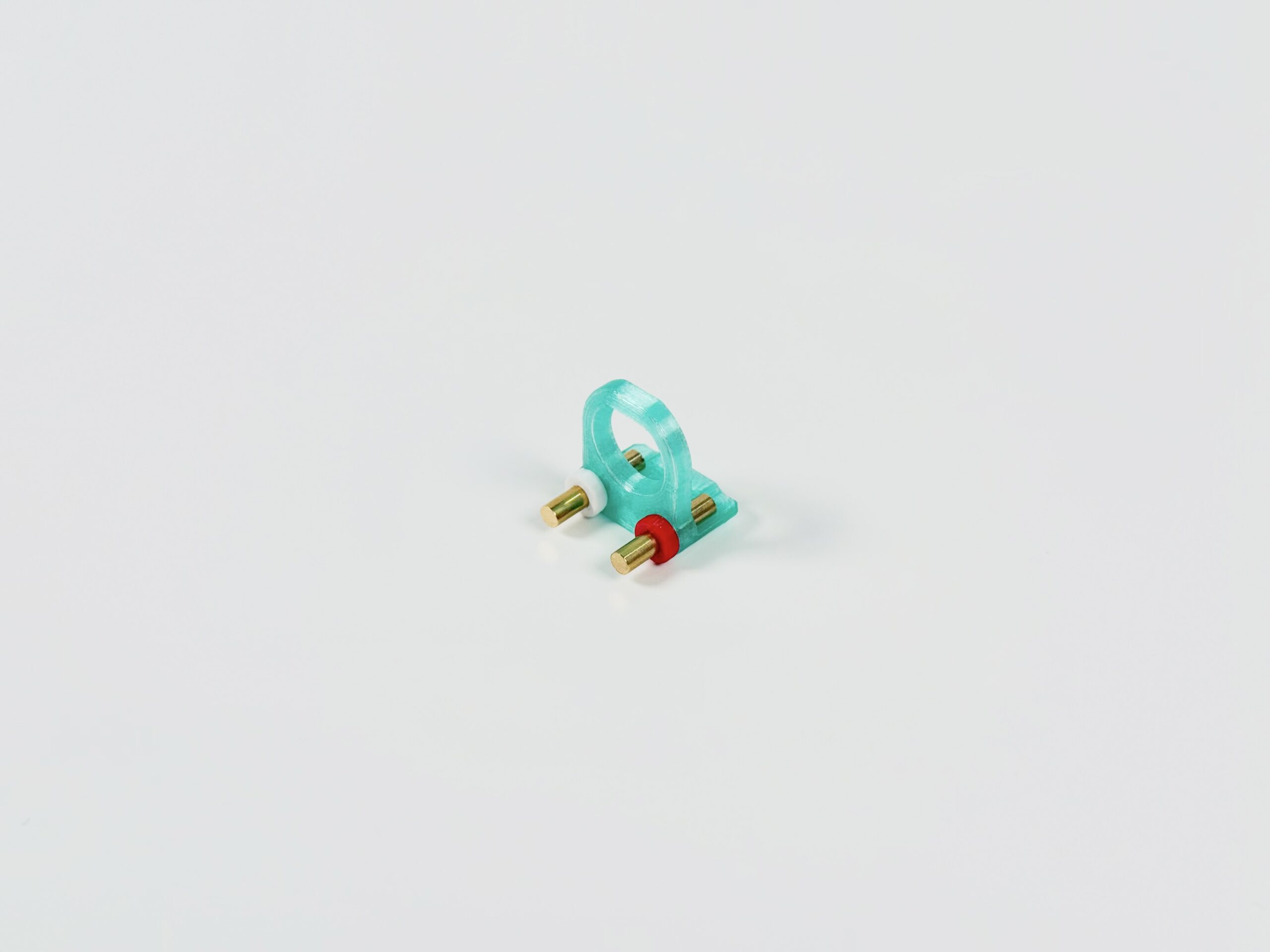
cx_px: 635
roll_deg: -0.8
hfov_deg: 39.7
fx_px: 1761
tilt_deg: -38.7
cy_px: 476
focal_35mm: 48
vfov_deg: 30.3
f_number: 1.78
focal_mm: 6.76
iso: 64
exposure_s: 1/631
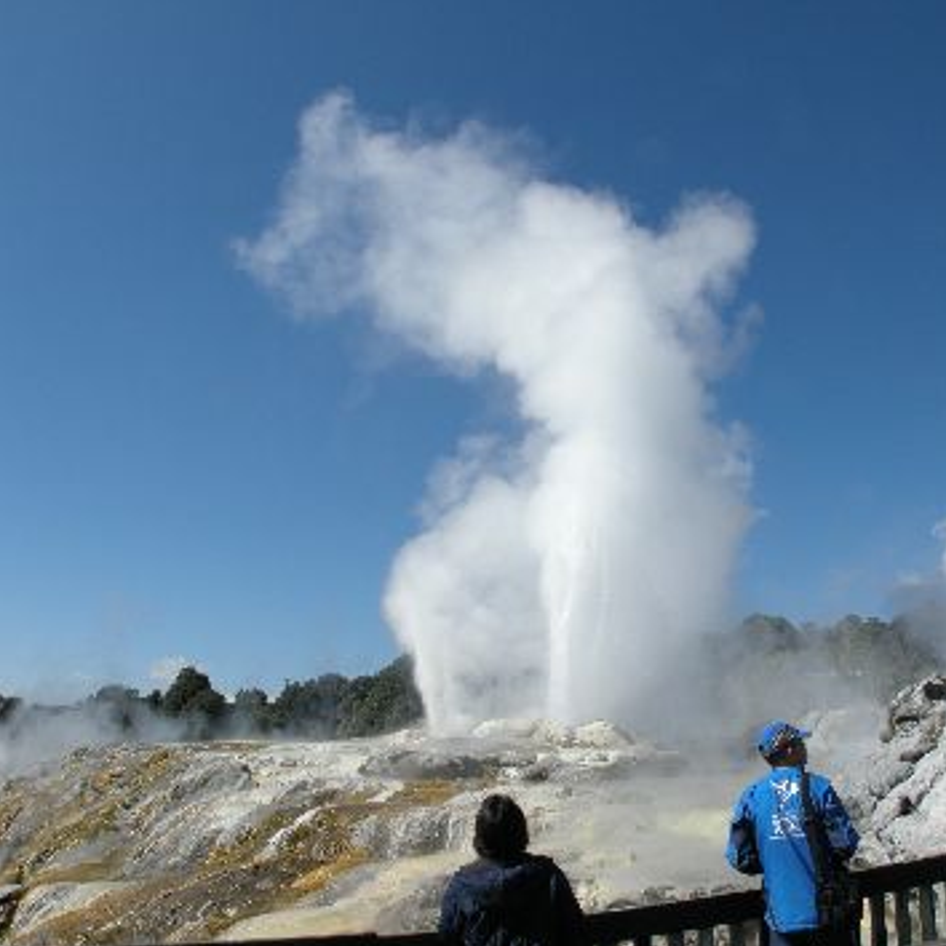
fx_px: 1299
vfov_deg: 40.0
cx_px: 593
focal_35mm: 42
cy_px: 473
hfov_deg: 39.8
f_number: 6.1
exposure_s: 1/327
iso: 64
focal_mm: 7.5
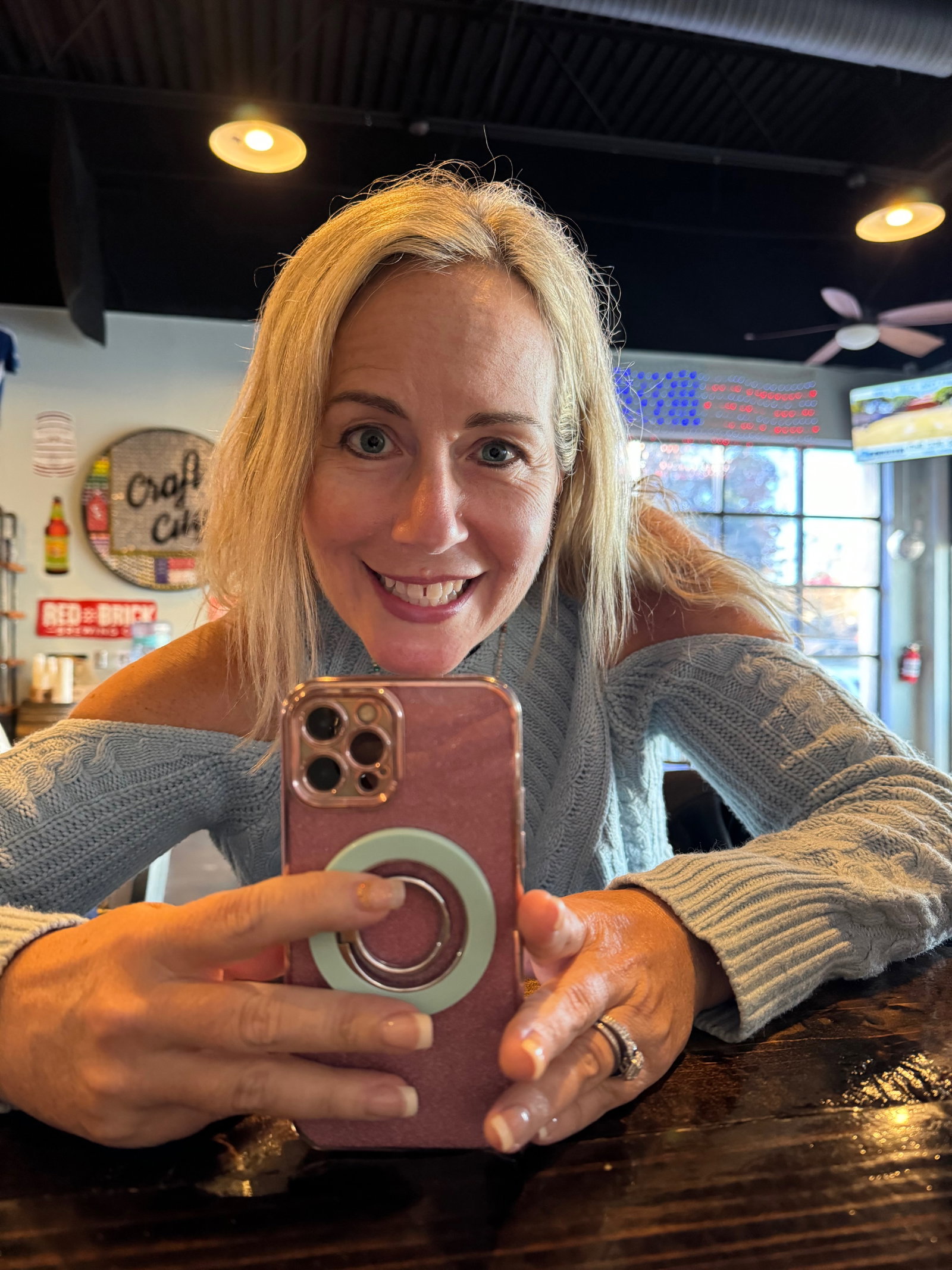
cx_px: 476
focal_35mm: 24
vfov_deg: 71.6
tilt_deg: +0.4
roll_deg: +1.0
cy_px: 635
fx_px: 880
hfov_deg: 56.8
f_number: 1.78
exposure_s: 1/40
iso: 640
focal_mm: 6.86
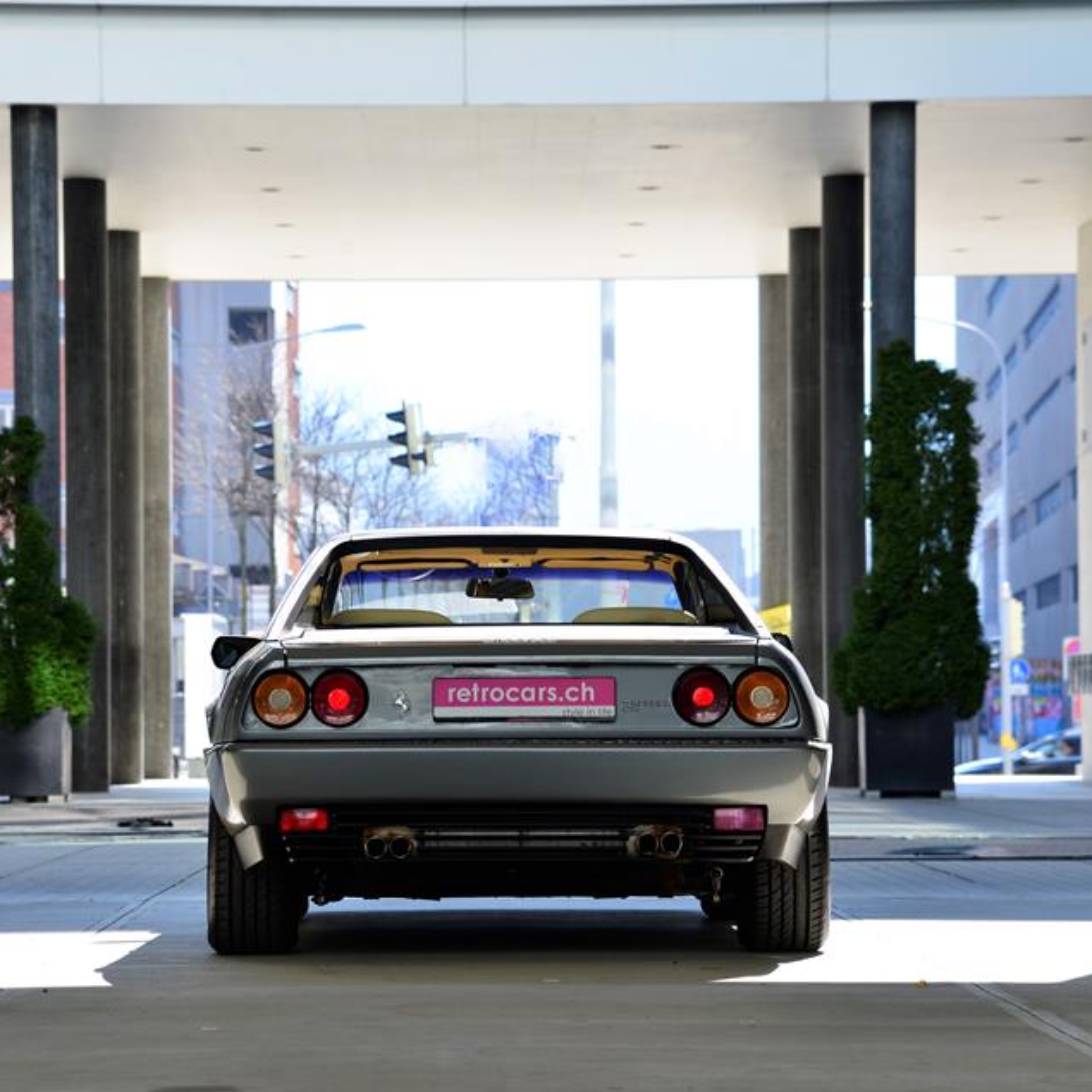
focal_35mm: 154
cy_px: 549
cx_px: 504
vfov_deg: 11.3
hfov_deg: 11.3
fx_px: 5496
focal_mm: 120
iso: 100
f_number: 6.3
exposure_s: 1/80
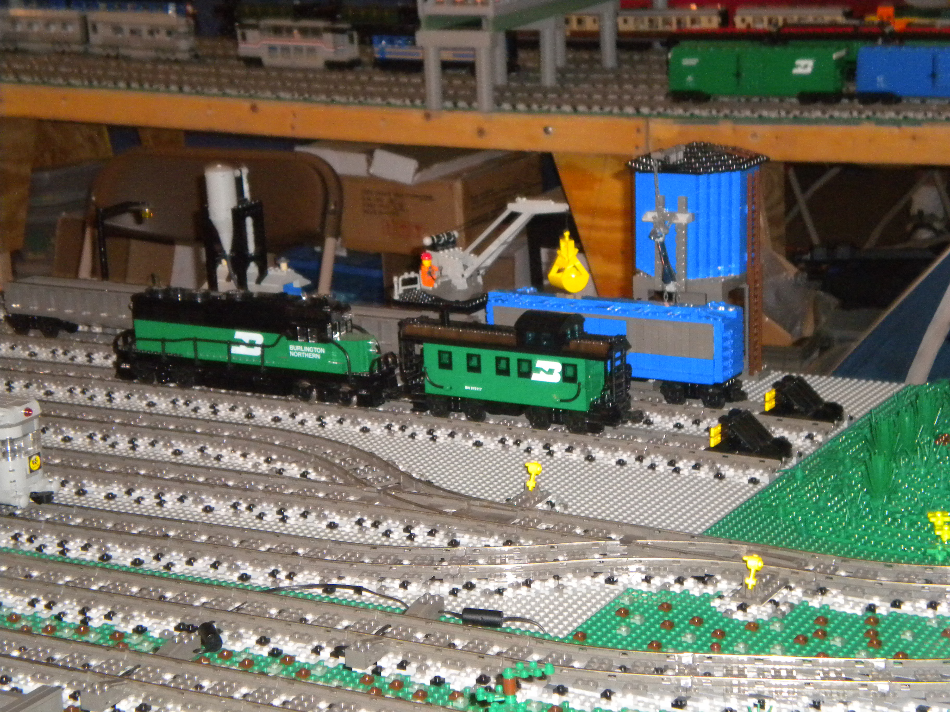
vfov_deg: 18.7
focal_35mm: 79
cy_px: 356
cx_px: 475
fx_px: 2168
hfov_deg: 24.7
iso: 543
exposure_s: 1/60
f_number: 5.1
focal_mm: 14.3
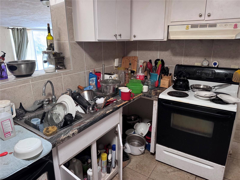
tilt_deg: -16.4
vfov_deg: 56.8
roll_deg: +0.2
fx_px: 166
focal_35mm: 24
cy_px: 90
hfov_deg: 71.6
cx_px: 120
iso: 250
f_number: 1.78
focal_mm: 6.76
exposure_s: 1/60
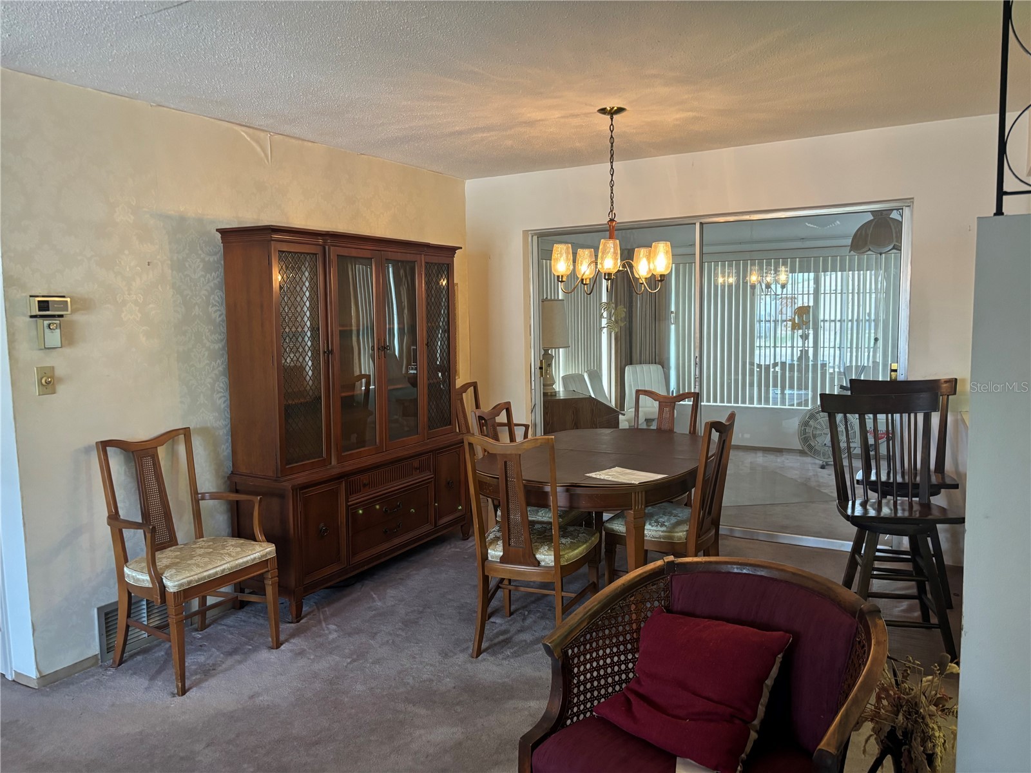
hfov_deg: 67.3
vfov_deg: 53.1
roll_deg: +1.4
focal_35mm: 26
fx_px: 774
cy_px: 386
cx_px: 516
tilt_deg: -5.3
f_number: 1.6
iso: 250
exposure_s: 1/60
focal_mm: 5.96
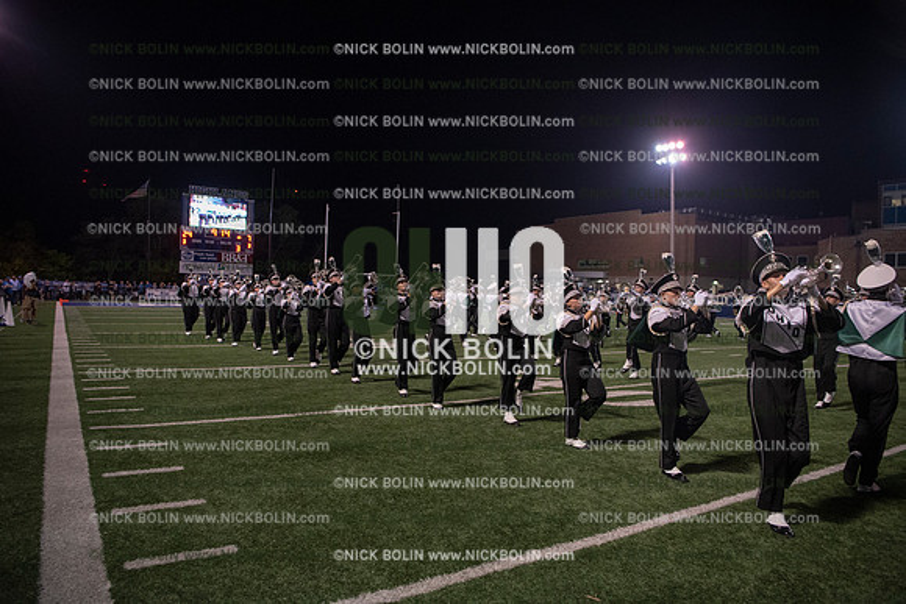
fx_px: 604
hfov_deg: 73.7
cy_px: 302
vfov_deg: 53.2
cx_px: 453
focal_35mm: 24
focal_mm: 24
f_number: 3.2
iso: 3200
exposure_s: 1/500
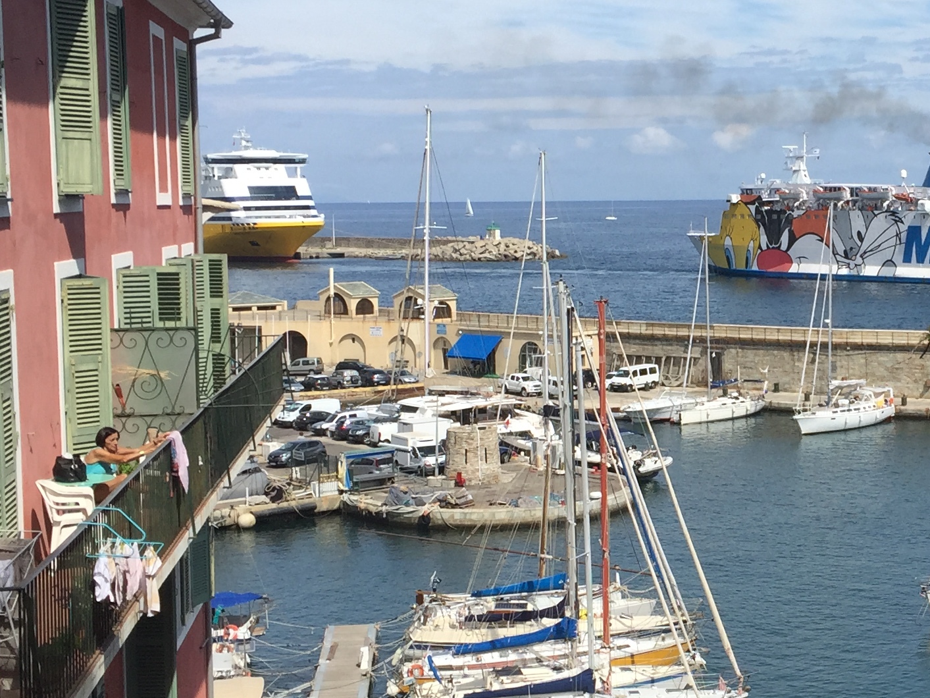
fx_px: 1800
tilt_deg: -3.8
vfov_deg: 21.9
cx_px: 837
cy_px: 342
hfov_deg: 27.9
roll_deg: +0.5
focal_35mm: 67
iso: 32
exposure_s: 1/2475
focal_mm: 4.15
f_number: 2.2
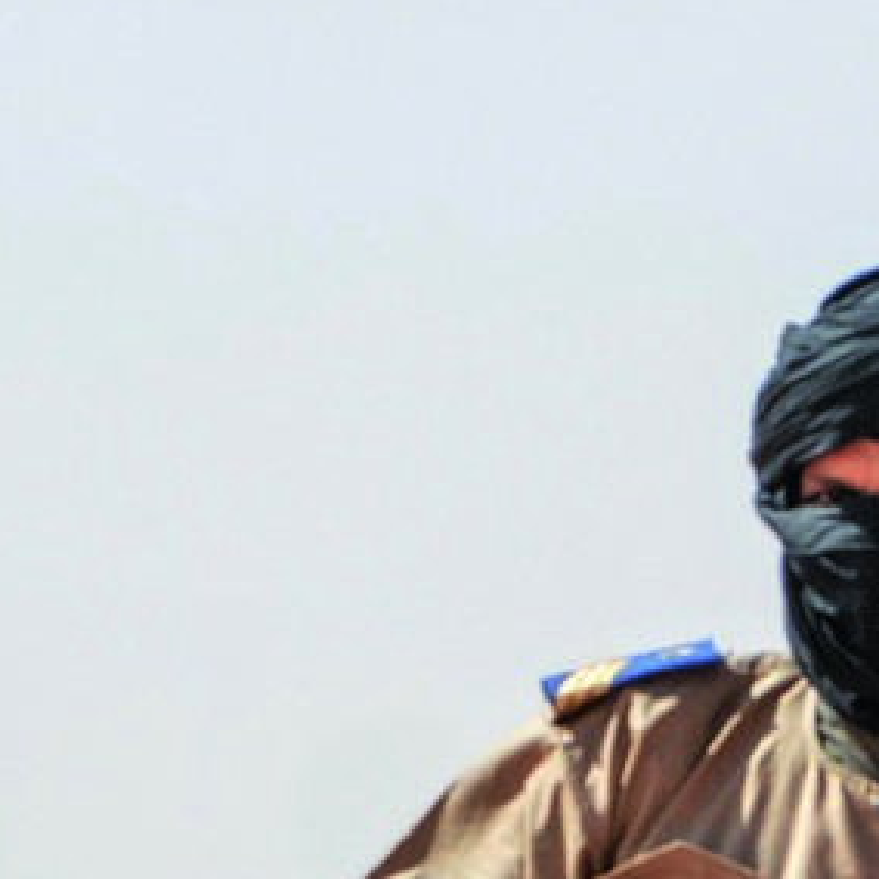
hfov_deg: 2.3
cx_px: 1492
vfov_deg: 2.3
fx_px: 21891
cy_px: 2021
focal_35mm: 762
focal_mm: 85
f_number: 7.1
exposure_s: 1/1000
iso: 400
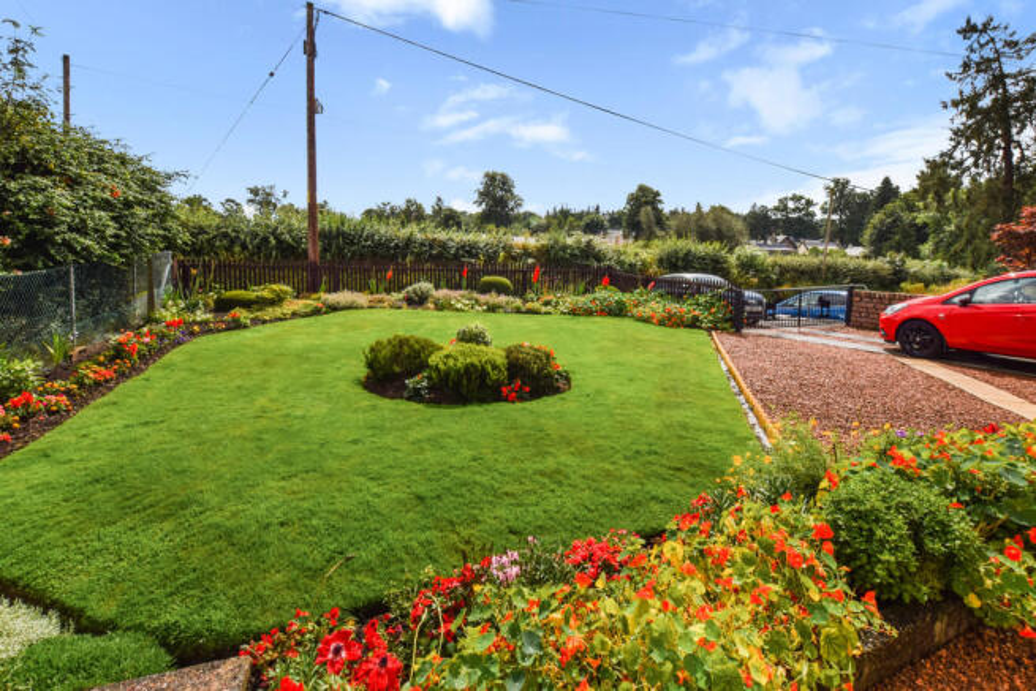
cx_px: 518
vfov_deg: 77.4
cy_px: 346
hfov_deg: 100.4
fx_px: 432
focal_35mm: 15
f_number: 14
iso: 100
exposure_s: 1/200
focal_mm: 10
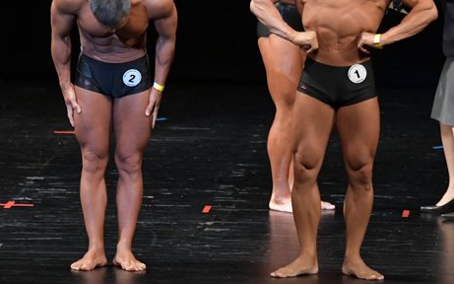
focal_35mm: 411
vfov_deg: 3.2
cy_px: 124
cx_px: 206
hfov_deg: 5.1
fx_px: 5085
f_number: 5.6
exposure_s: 1/400
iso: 3200
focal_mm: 160
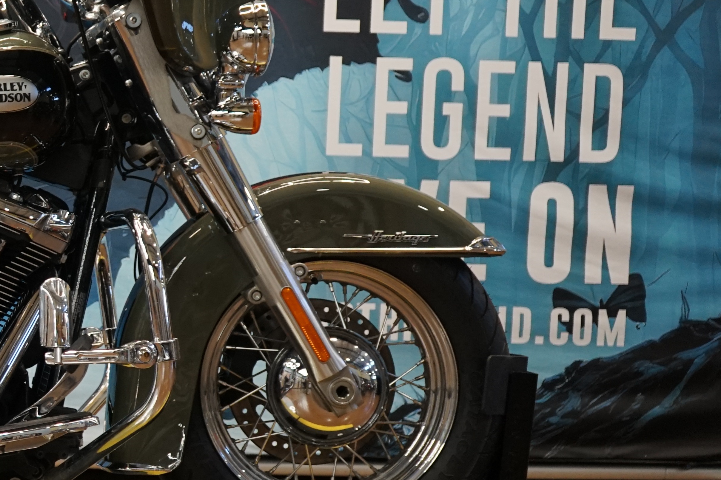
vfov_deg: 17.7
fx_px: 1542
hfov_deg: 23.7
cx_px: -170
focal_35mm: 77
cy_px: 303
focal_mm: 31
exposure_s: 1/160
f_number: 4
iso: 1000
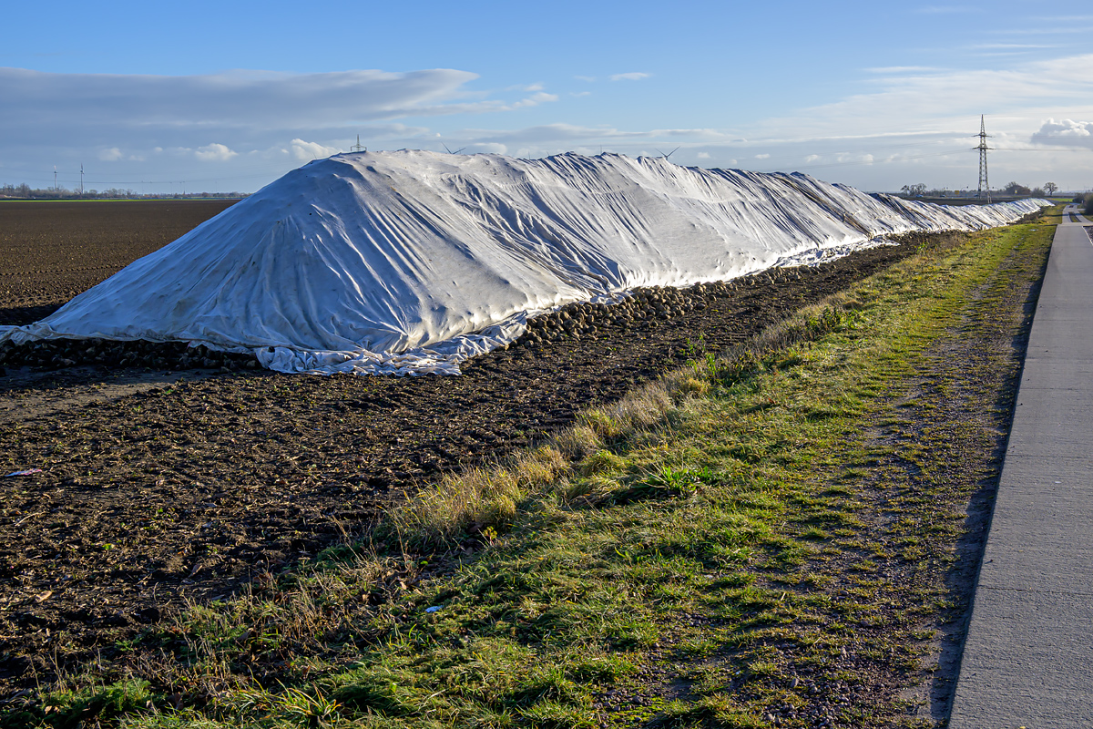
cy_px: 364
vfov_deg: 34.2
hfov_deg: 49.6
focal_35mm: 39
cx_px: 546
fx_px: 1184
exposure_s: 1/250
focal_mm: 26
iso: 200
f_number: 9.5
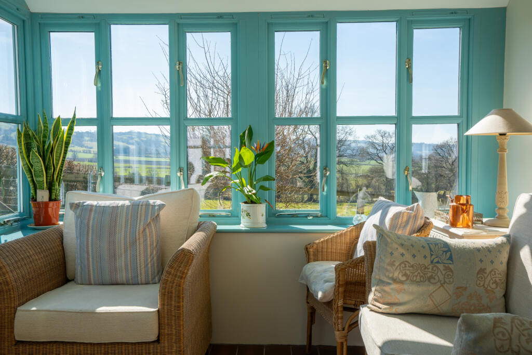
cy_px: 178
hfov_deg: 54.4
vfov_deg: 37.9
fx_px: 517
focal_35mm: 35
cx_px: 266
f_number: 11
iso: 200
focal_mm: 35
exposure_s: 1/100
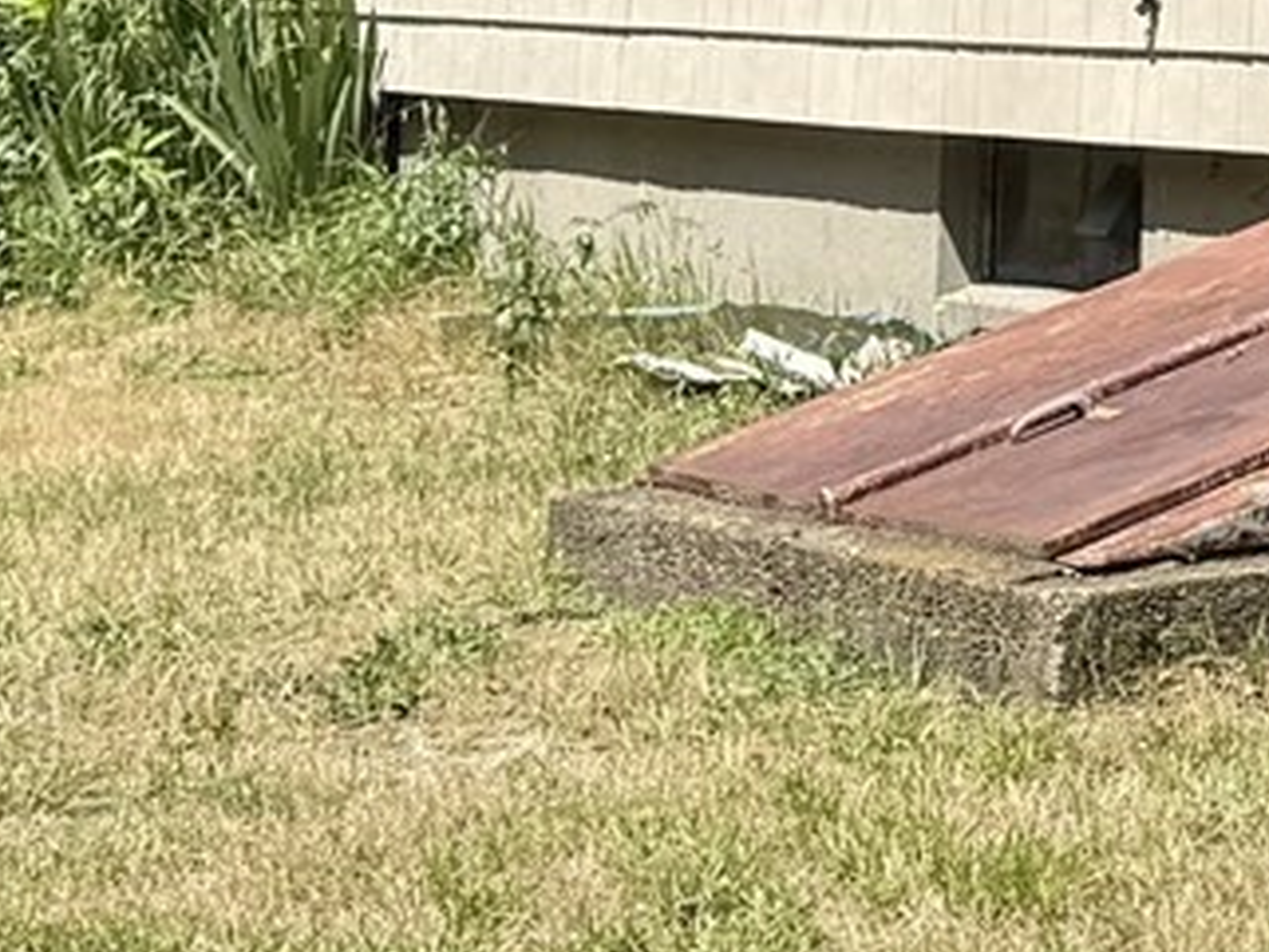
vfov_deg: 8.7
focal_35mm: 153
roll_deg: +2.5
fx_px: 5611
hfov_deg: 11.6
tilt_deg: +11.5
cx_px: 2530
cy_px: -1394
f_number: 1.78
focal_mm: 6.76
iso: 80
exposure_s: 1/3759
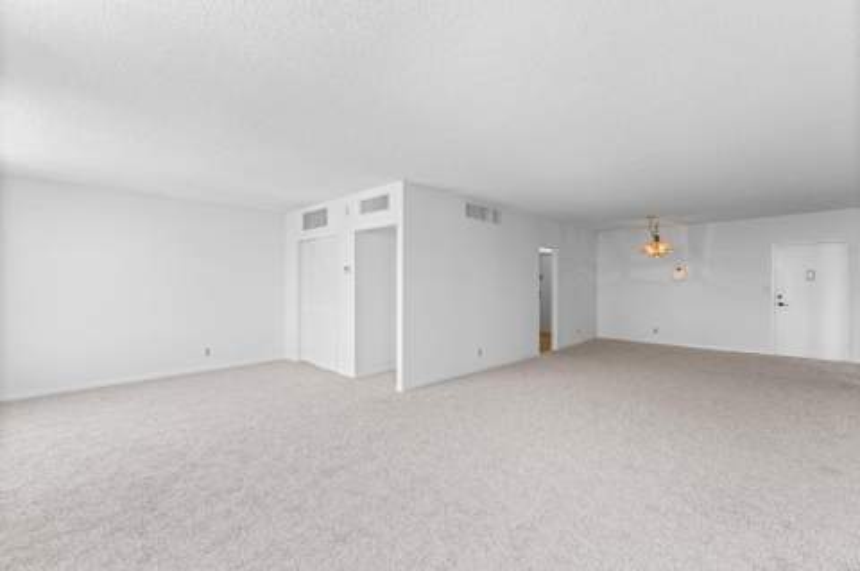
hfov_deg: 96.4
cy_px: 286
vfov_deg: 73.3
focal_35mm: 16
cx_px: 430
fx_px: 384
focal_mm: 16.1
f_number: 8
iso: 200
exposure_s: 1/5
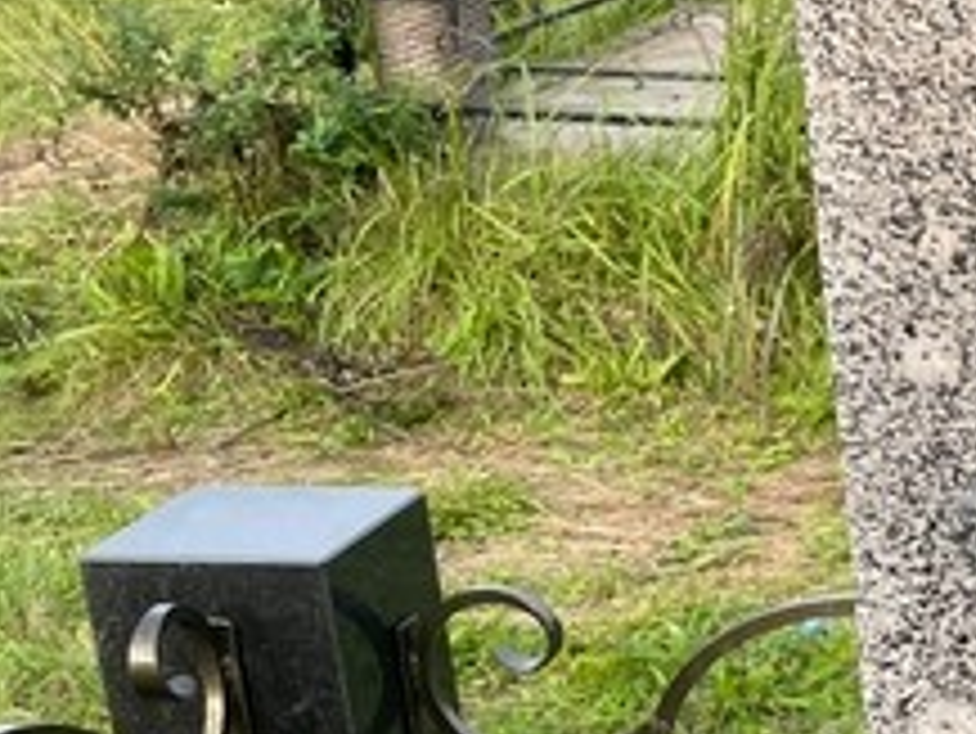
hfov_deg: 17.6
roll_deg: -2.1
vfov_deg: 15.0
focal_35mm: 96
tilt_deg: -25.2
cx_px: 1610
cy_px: 806
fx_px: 2708
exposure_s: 1/698
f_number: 1.6
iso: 32
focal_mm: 4.2
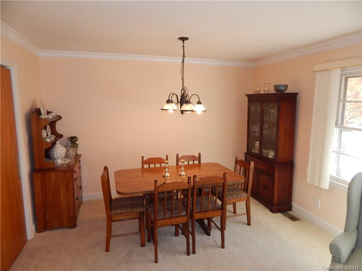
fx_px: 230
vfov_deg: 61.1
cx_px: 181
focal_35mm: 22
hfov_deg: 76.4
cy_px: 136
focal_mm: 4
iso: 125
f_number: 3
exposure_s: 1/30
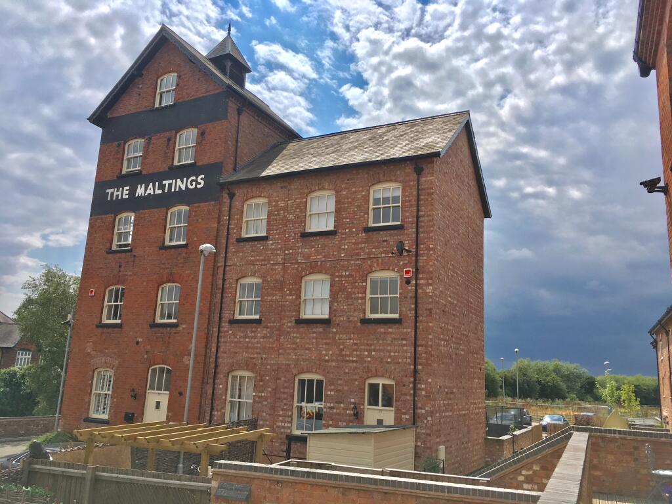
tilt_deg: +12.2
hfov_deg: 61.7
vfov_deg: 48.2
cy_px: 252
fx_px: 563
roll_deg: -2.4
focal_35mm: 29
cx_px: 336
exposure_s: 1/2849
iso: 25
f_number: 2.2
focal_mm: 4.15
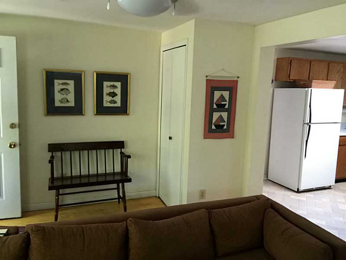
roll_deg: -2.3
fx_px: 290
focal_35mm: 29
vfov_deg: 48.2
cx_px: 173
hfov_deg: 61.7
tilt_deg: -9.0
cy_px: 130
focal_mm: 4.15
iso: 125
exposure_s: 1/15
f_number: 2.2
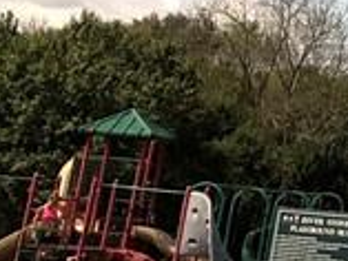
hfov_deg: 9.0
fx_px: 1841
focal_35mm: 183
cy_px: -190
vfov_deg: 7.9
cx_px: 1002
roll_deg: -5.5
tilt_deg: +13.3
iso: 25
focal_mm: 4
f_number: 1.8
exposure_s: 1/4878
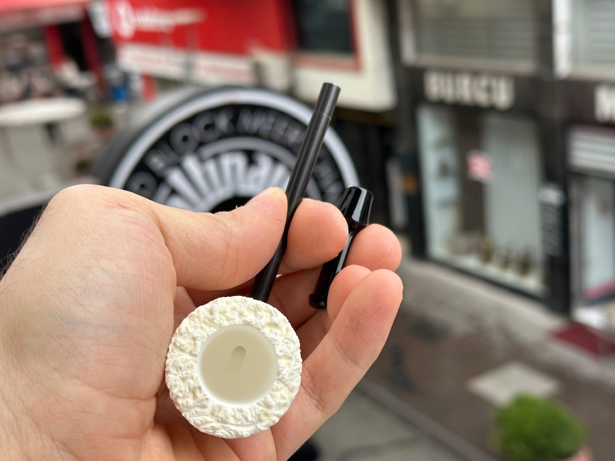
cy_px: 230
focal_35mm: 48
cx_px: 308
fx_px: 853
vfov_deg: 30.3
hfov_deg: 39.7
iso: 64
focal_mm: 6.86
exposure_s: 1/745
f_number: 1.78
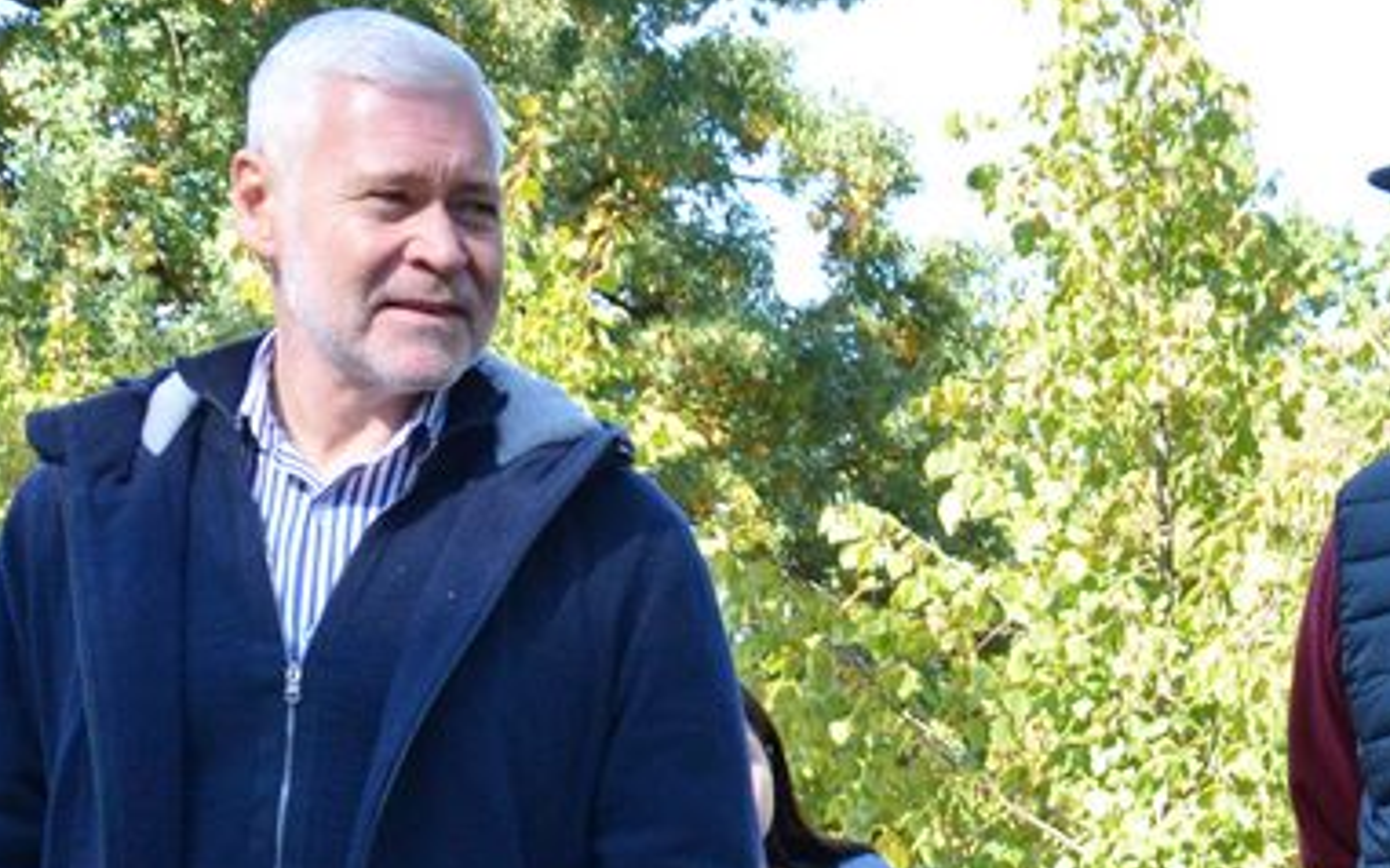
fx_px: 3826
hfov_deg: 19.8
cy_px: 1260
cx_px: 1485
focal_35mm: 101
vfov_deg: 12.4
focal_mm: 18
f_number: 7.1
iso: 500
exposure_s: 1/320
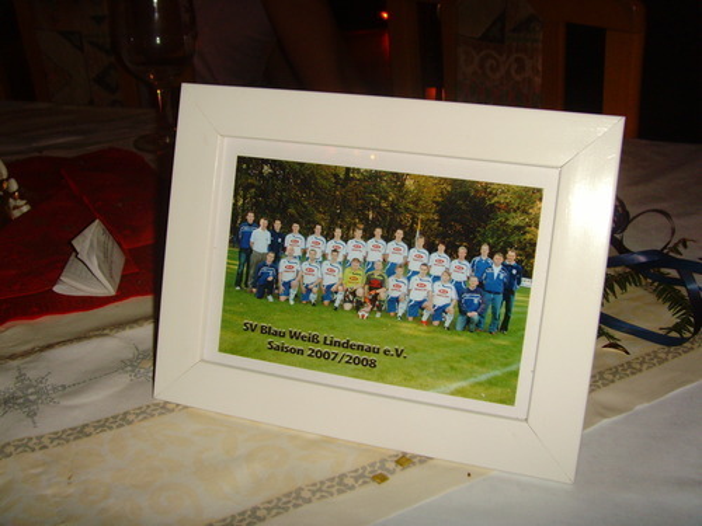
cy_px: 263
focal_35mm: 39
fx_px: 791
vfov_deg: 36.8
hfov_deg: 47.9
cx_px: 351
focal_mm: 6.6
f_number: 3.5
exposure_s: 1/45
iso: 200
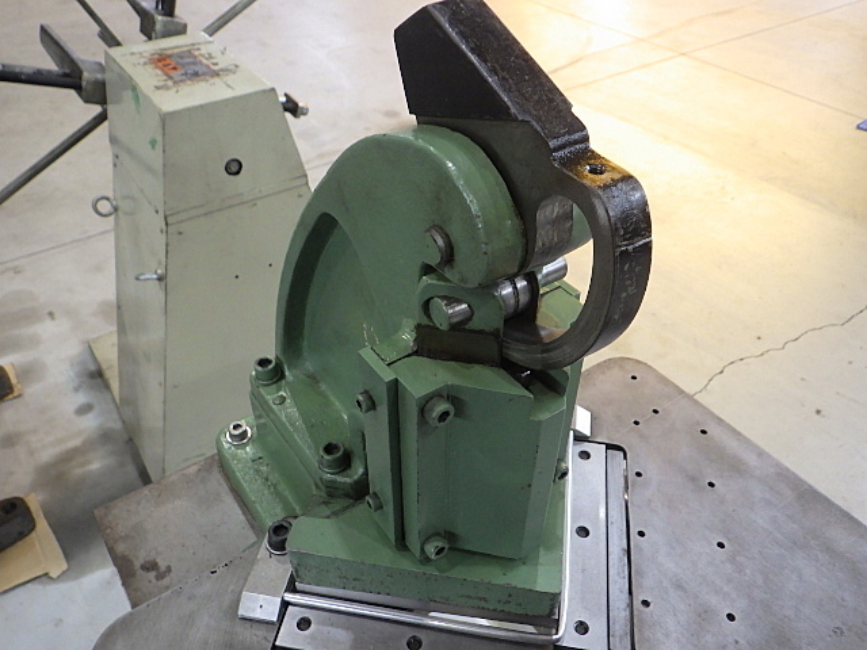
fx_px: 701
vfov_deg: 49.7
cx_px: 434
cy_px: 325
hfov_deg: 63.4
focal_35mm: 28
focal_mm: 5
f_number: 3.5
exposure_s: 1/45
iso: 500
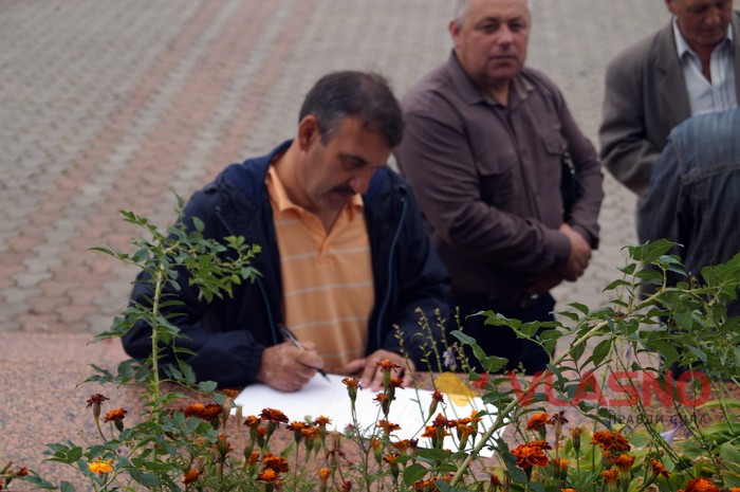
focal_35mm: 75
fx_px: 1540
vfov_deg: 18.1
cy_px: 246
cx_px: 370
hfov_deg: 27.0
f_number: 5.6
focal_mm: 50
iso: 160
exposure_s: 1/160
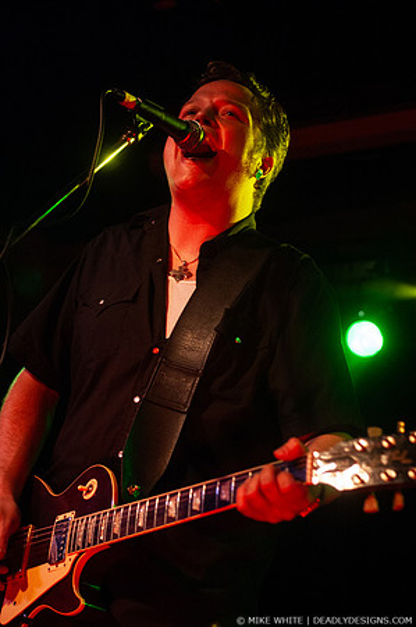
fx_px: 1147
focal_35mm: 66
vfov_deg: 30.5
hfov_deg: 20.6
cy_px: 314
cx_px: 208
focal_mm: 44
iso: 800
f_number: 2.8
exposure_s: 1/60
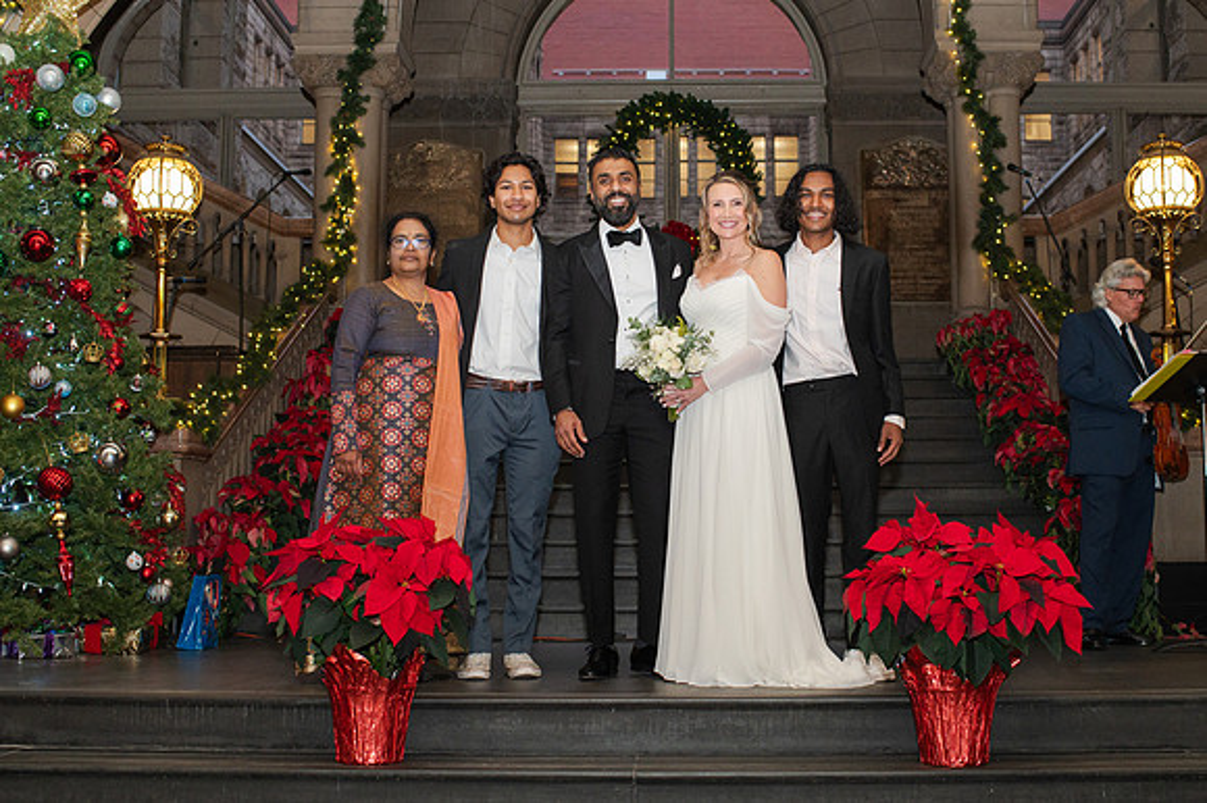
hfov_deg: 43.3
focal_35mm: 45
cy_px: 381
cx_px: 656
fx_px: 1519
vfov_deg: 29.6
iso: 1000
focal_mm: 35
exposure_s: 1/200
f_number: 4
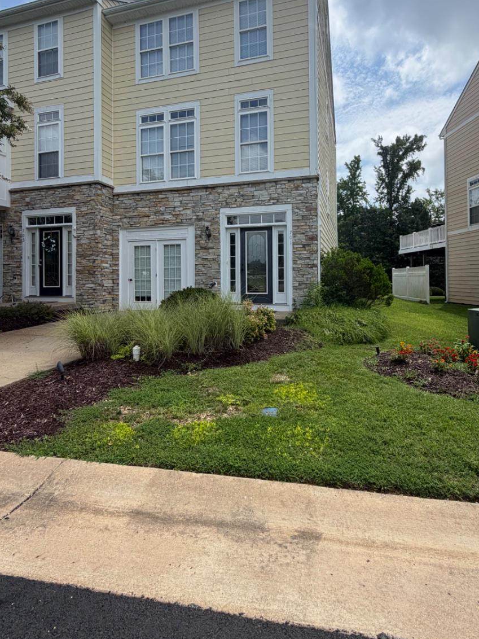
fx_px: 351
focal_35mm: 19
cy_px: 277
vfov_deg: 84.2
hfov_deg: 68.6
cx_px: 258
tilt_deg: -0.3
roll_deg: +1.2
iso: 25
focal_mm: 2.22
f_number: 2.2
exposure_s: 1/1068
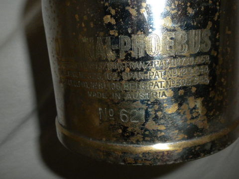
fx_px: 255
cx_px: 120
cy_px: 90
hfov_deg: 50.1
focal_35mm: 37
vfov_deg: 38.7
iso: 200
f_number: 10
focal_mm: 6.6
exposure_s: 1/30
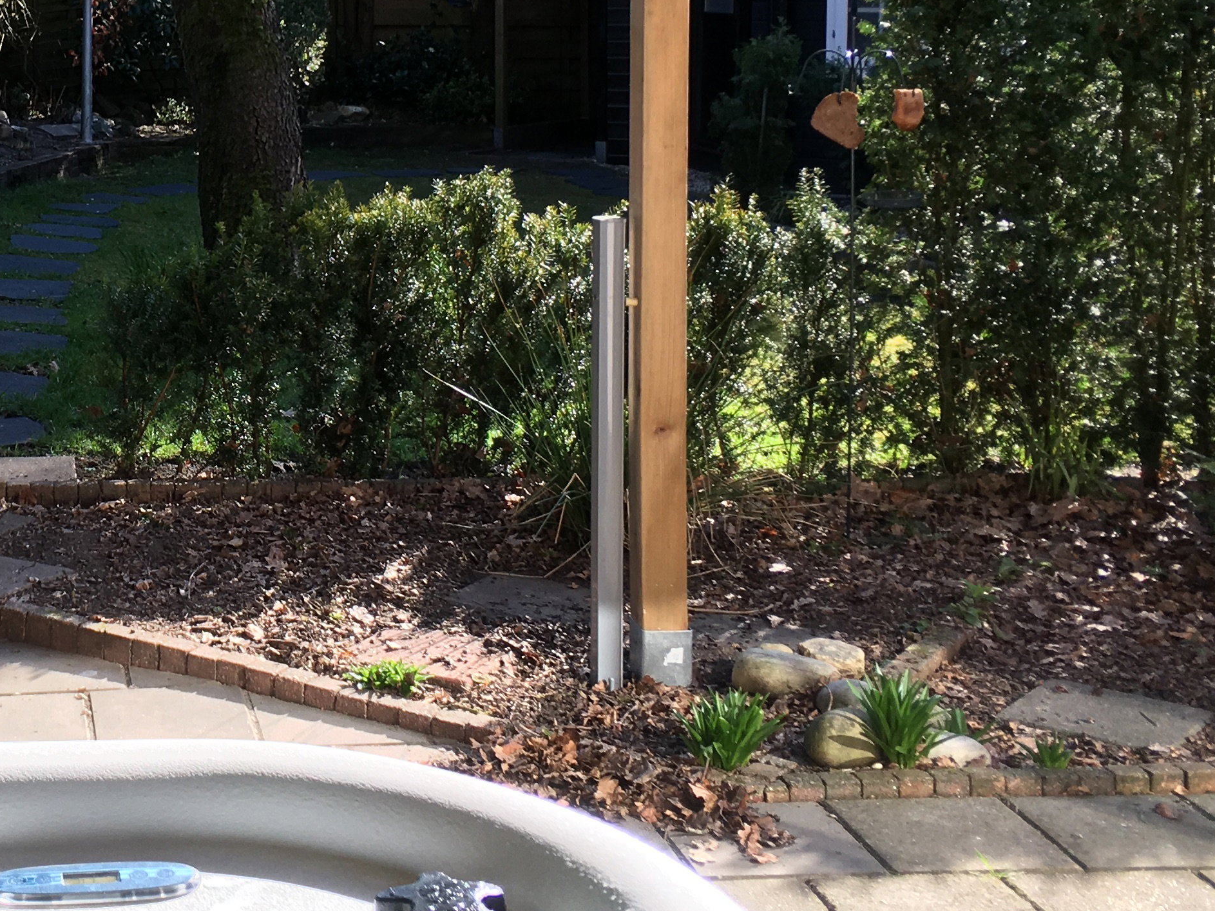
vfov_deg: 23.2
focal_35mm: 62
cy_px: 126
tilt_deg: -2.8
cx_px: 70
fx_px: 2176
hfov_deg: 29.6
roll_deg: -0.1
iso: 25
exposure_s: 1/287
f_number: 2.2
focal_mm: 4.15
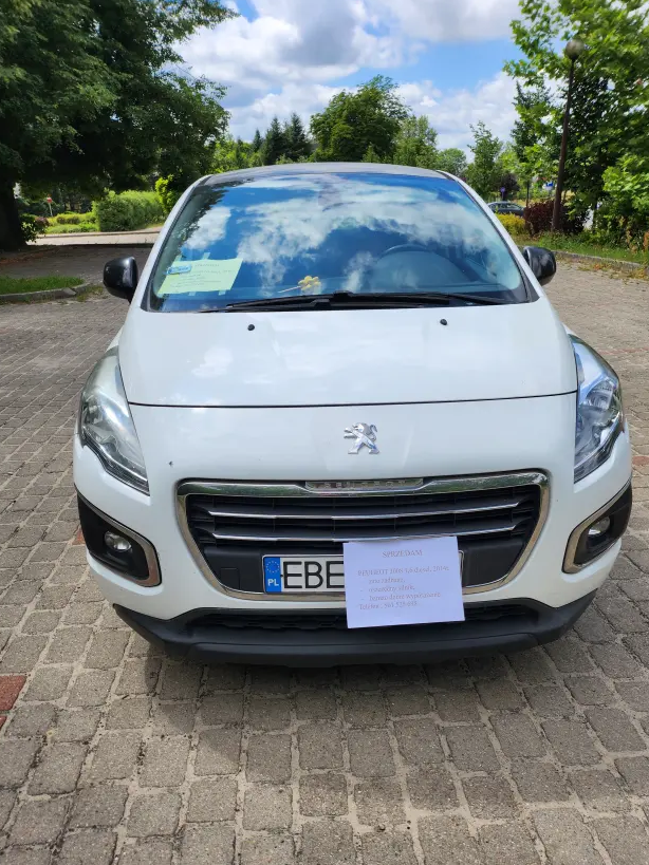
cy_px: 442
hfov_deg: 54.9
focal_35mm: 25
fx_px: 625
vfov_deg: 69.4
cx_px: 331
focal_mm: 5
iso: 50
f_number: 1.8
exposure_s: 1/2913
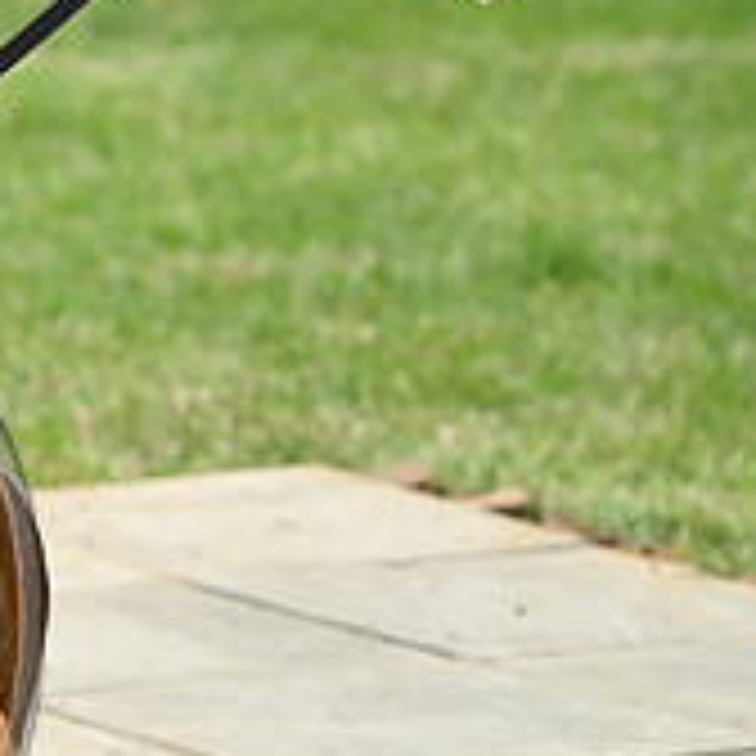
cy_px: 556
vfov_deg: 4.9
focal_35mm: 359
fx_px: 8870
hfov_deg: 4.8
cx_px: -472
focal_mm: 122
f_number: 4.5
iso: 200
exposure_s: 1/1000
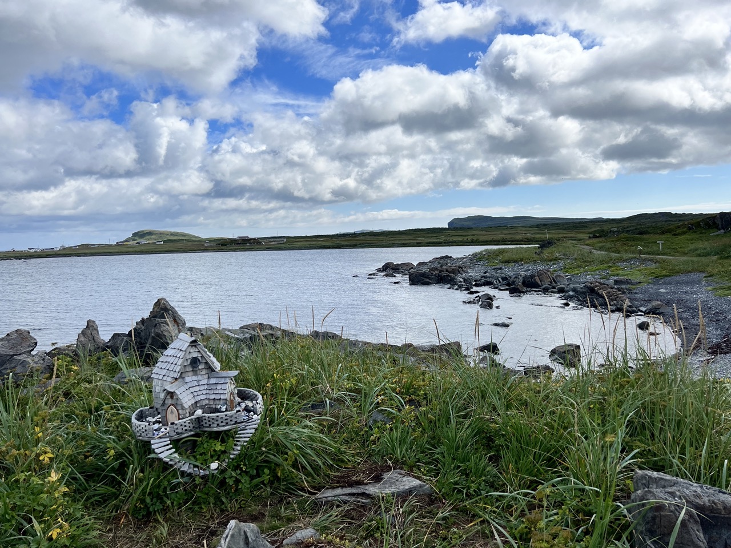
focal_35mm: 26
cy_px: 274
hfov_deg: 67.3
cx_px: 366
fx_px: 549
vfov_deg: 53.1
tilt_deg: -4.8
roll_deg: +2.0
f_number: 1.5
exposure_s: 1/6993
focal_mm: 5.7
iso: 50
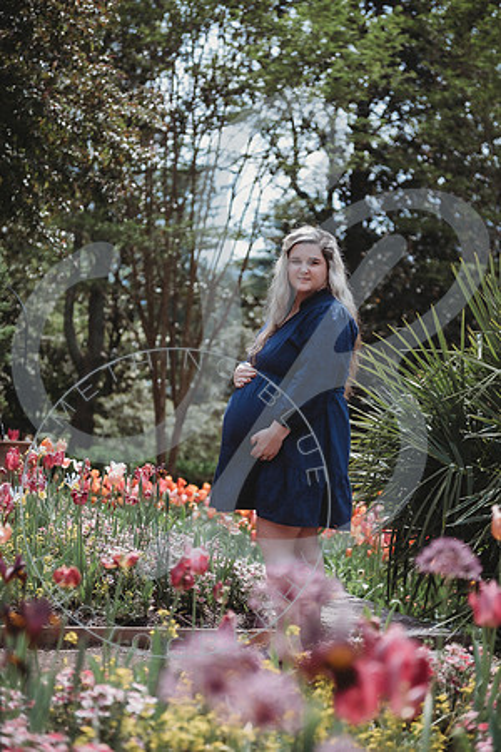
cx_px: 250
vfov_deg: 28.8
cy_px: 376
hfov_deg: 19.5
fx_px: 1461
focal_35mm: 70
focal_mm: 70
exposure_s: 1/500
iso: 50
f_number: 2.8
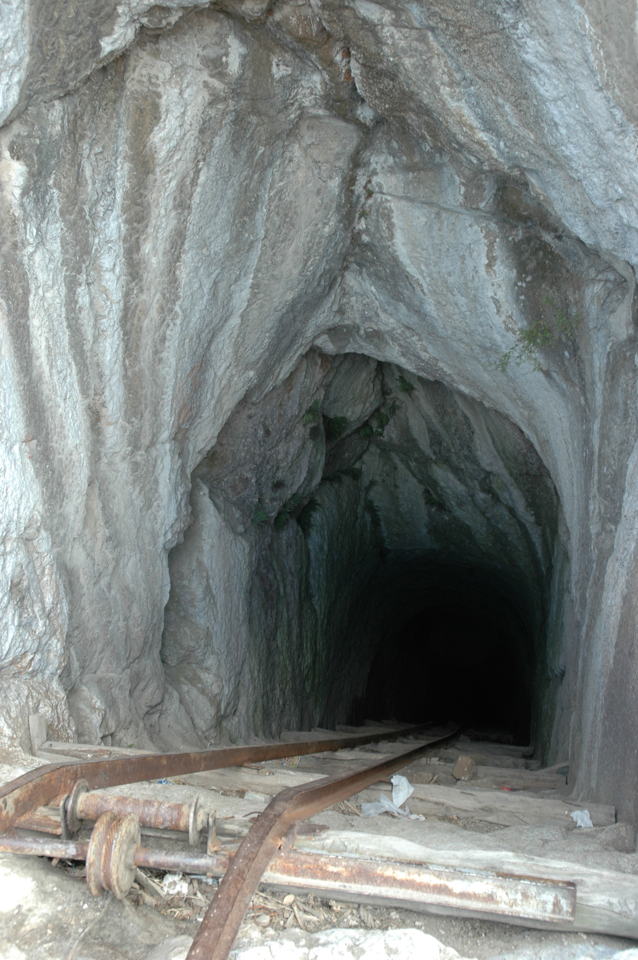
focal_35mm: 36
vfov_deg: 53.2
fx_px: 959
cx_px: 319
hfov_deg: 36.8
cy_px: 480
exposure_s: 1/15
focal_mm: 24
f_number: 8
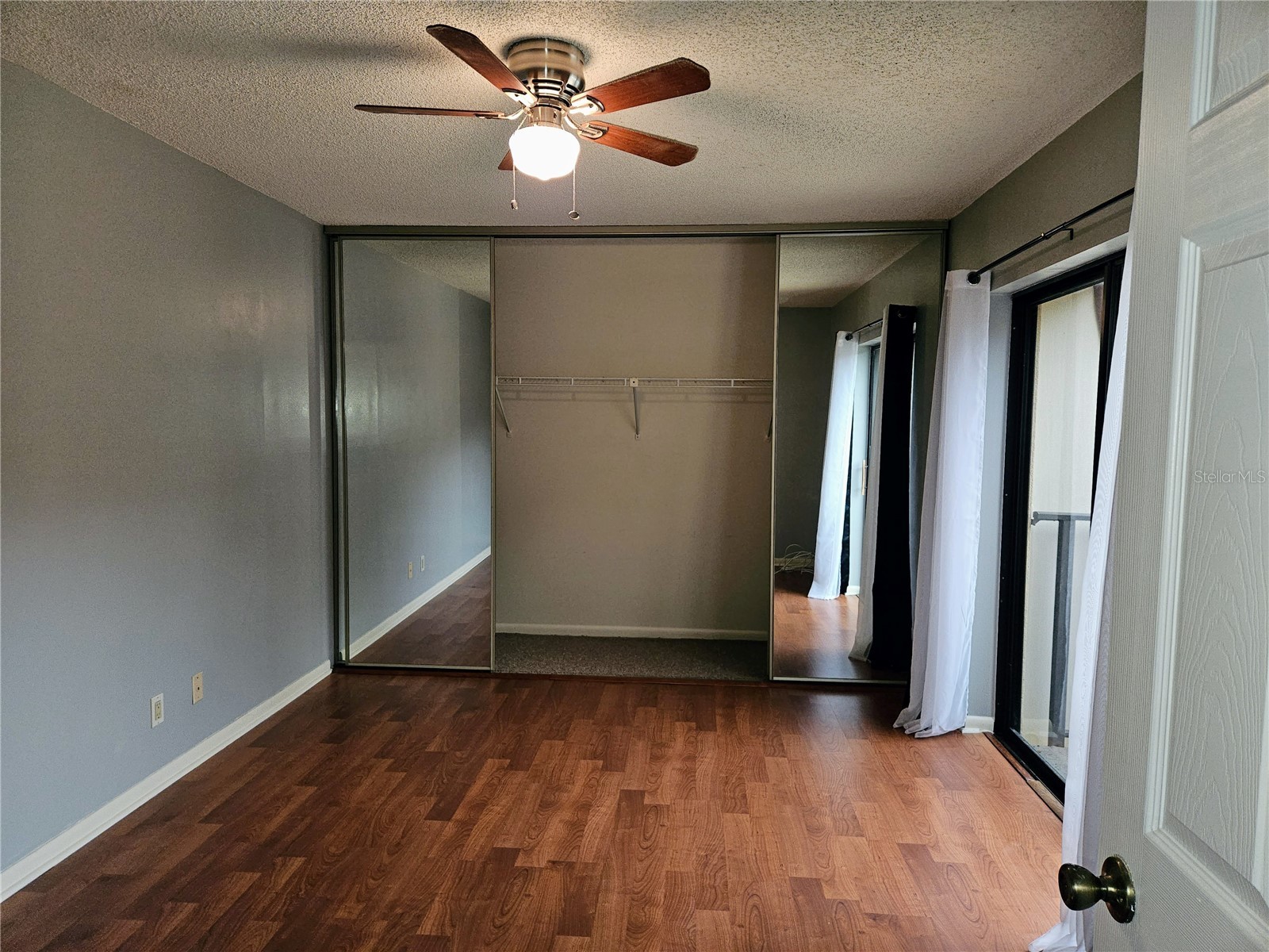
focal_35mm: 23
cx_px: 634
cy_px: 476
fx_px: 843
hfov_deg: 73.9
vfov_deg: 58.9
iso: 100
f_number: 1.8
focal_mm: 5.4
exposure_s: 1/24
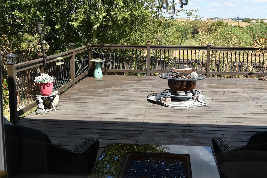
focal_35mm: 41
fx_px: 304
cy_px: 63
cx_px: 154
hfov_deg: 47.3
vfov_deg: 32.4
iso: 125
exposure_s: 1/200
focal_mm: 14
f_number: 7.1
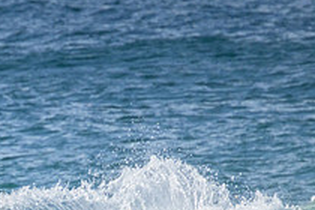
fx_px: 19362
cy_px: 283
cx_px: -6
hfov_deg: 0.9
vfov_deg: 0.6
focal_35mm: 2213
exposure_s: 1/1600
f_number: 11
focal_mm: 800
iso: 2000
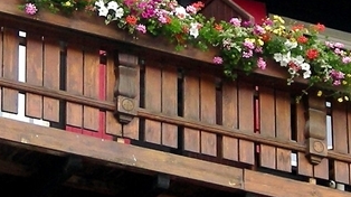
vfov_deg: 6.0
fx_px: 1860
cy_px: 251
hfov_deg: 10.8
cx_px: 231
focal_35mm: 200
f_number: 3.1
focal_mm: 10.1
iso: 64
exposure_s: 1/114
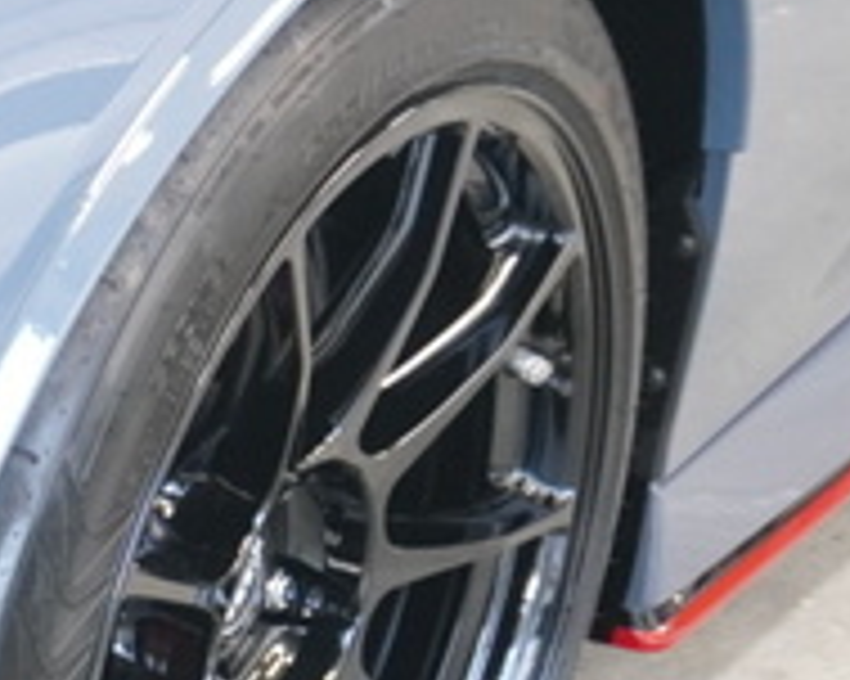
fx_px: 3596
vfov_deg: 10.7
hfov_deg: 12.2
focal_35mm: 143
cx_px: -765
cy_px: 72
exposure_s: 1/30
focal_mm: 20
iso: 1250
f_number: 4
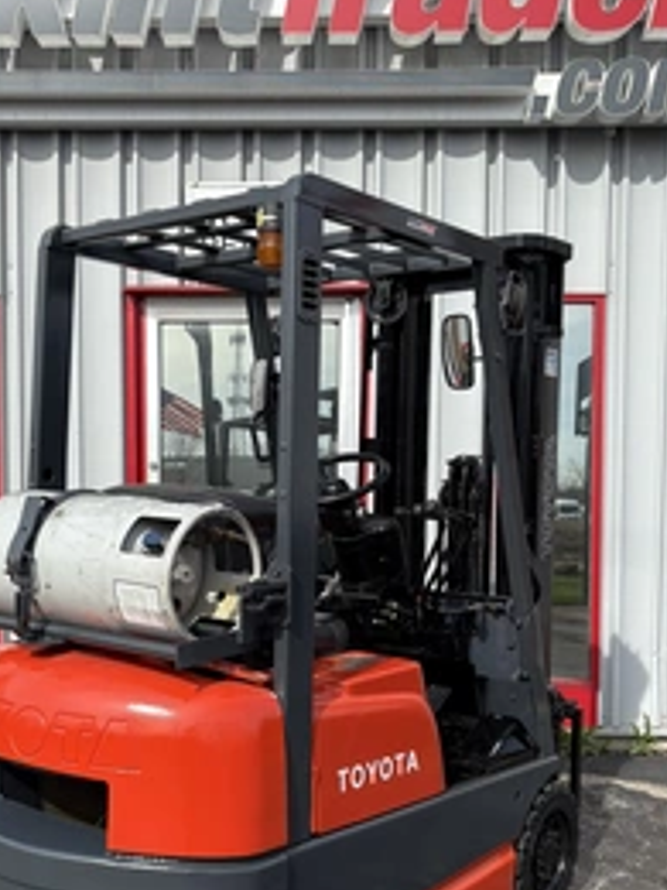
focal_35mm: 40
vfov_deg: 46.4
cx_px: 270
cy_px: 548
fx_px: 1028
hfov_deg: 35.8
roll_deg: -0.2
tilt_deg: -1.6
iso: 50
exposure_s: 1/2865
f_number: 1.6
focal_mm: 5.96
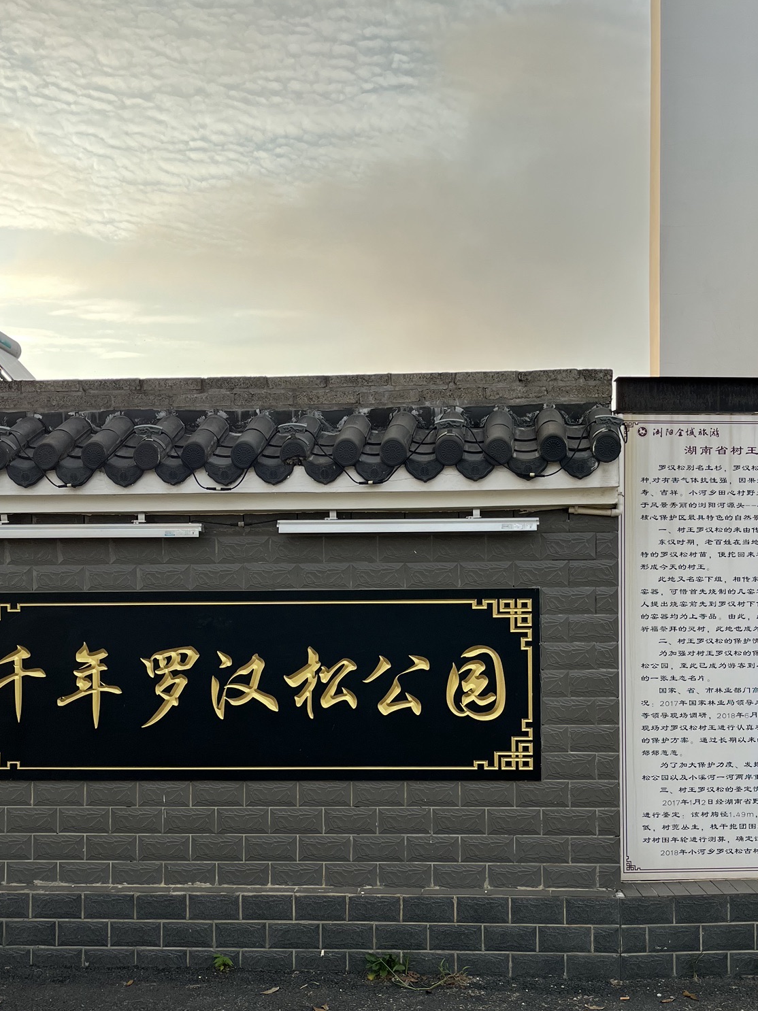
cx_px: 440
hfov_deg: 40.6
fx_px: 1022
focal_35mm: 35
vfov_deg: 52.1
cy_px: 624
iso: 50
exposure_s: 1/2222
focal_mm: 5.1
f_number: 1.6
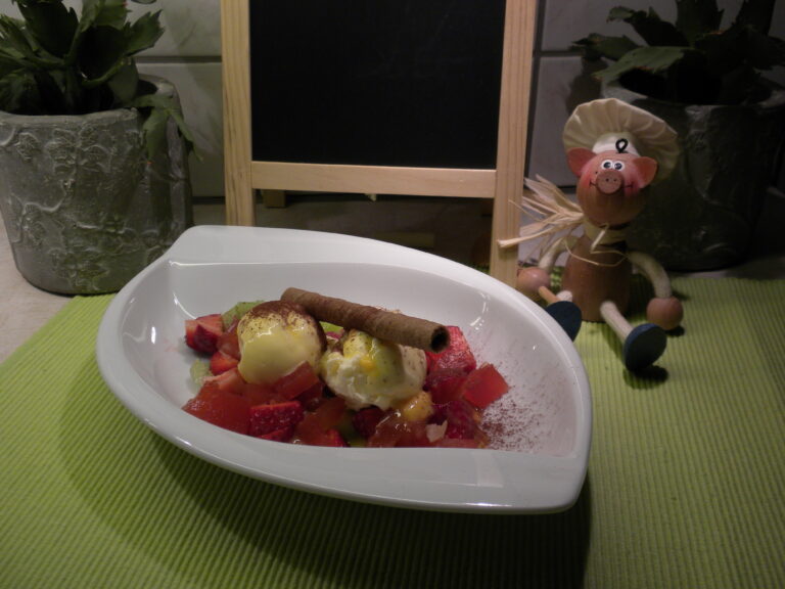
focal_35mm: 37
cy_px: 294
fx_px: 839
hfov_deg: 50.1
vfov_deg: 38.7
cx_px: 392
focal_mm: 6.6
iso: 123
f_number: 3.5
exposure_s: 1/70.6
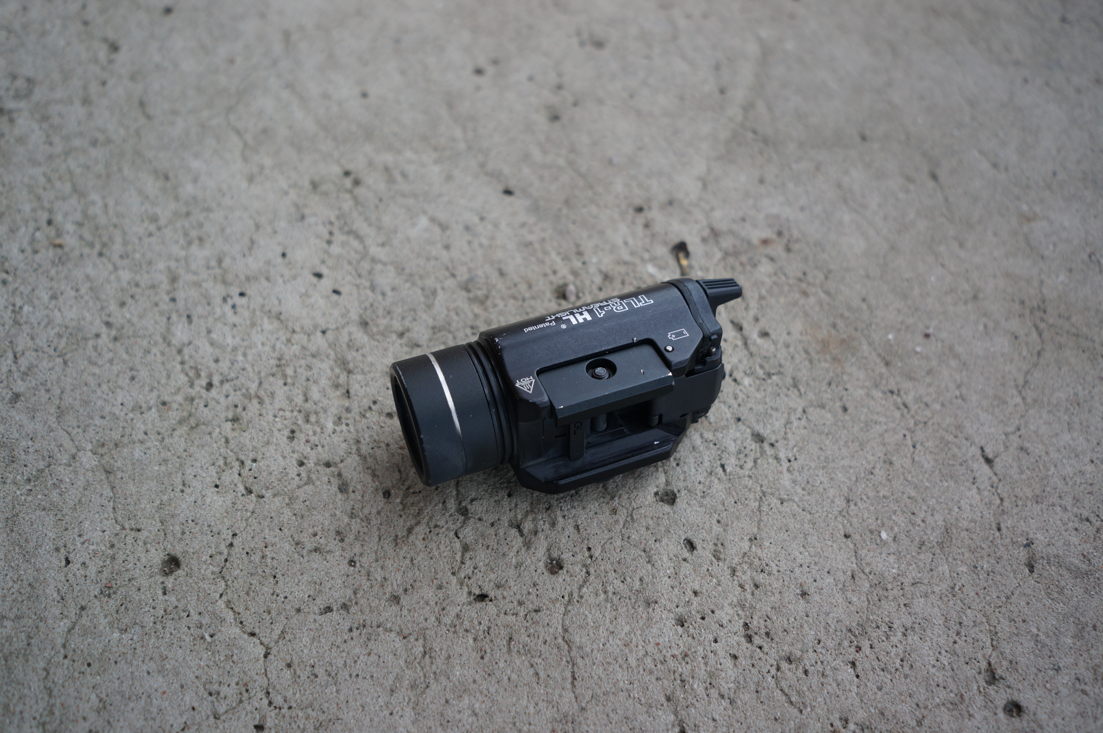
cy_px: 366
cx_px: 552
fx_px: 918
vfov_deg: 43.5
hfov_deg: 62.0
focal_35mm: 30
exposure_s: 1/60
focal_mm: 20
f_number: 4
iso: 200
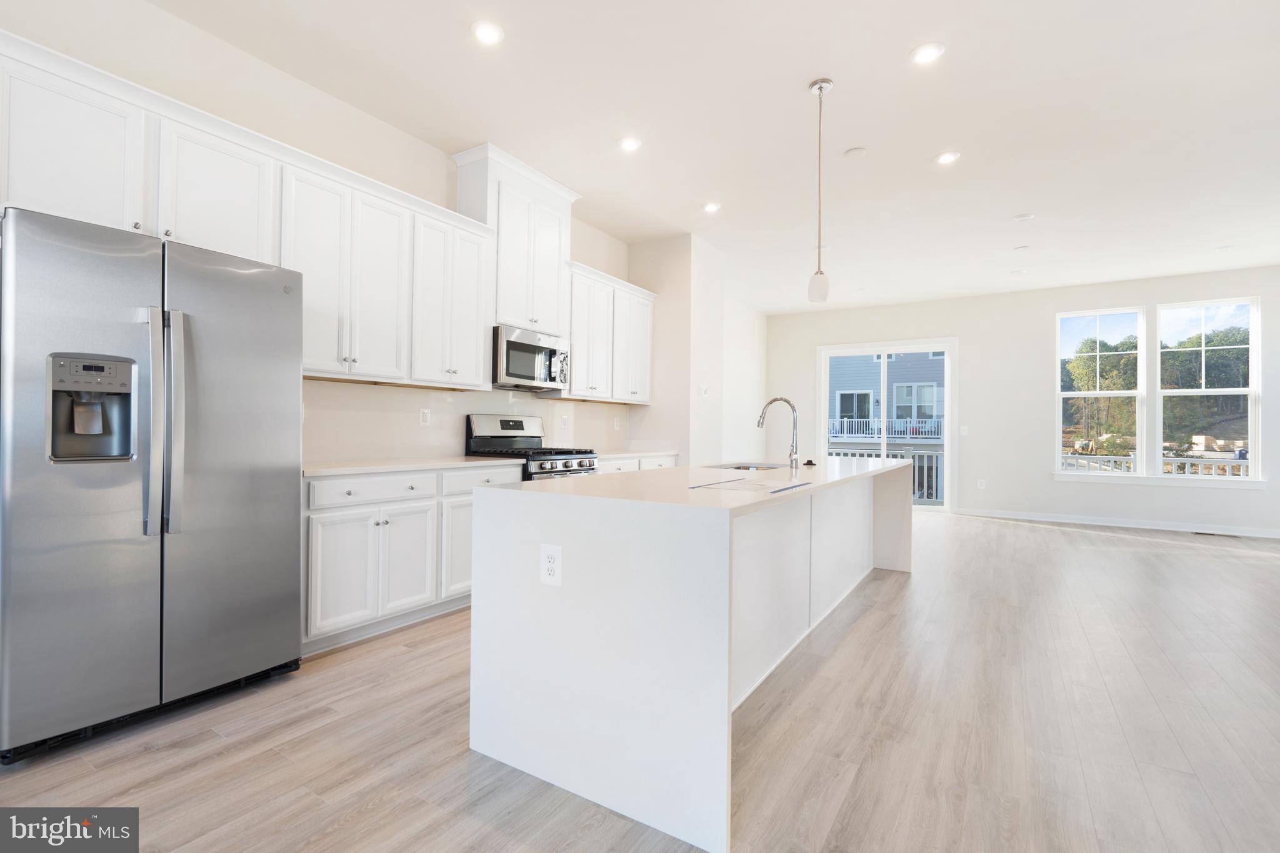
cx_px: 640
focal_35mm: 16
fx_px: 569
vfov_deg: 73.7
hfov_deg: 96.7
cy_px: 426
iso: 200
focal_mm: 16
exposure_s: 1/100
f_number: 8
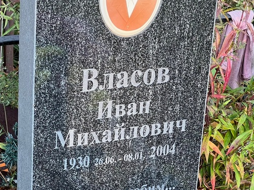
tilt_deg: -26.9
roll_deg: -1.0
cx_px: 117
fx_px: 903
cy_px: 86
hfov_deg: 16.0
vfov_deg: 12.1
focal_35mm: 123
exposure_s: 1/99
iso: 100
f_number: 2.8
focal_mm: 9
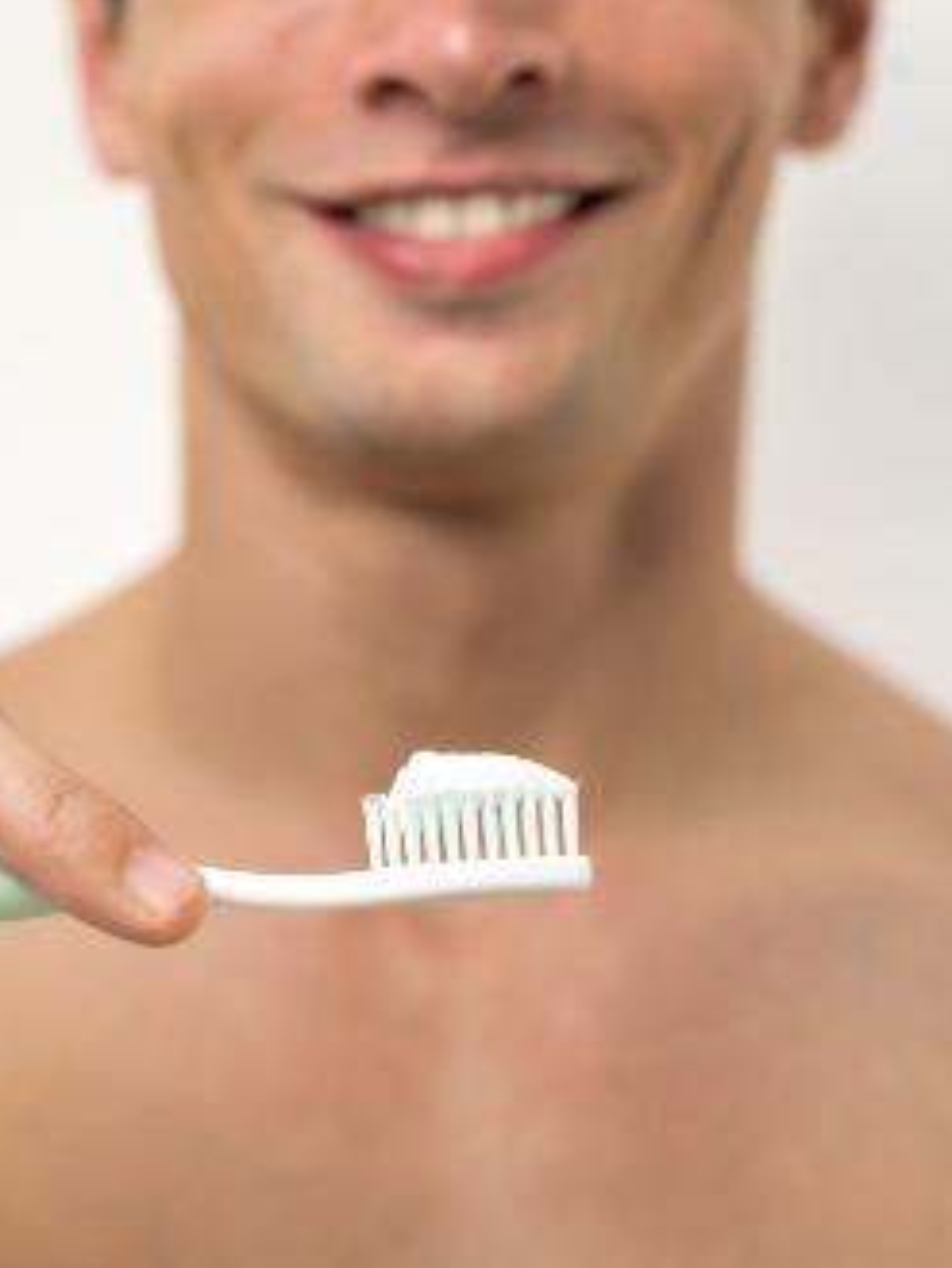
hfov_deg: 19.8
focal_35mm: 73
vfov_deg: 26.7
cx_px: 89
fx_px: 2675
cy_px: 634
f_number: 4
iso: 100
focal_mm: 50
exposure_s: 1/250
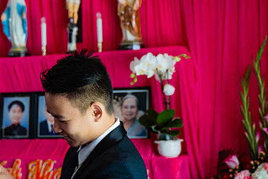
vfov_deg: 13.8
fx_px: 737
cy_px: 122
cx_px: 35
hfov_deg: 20.3
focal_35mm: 99
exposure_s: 1/320
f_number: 2.8
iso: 1600
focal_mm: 50
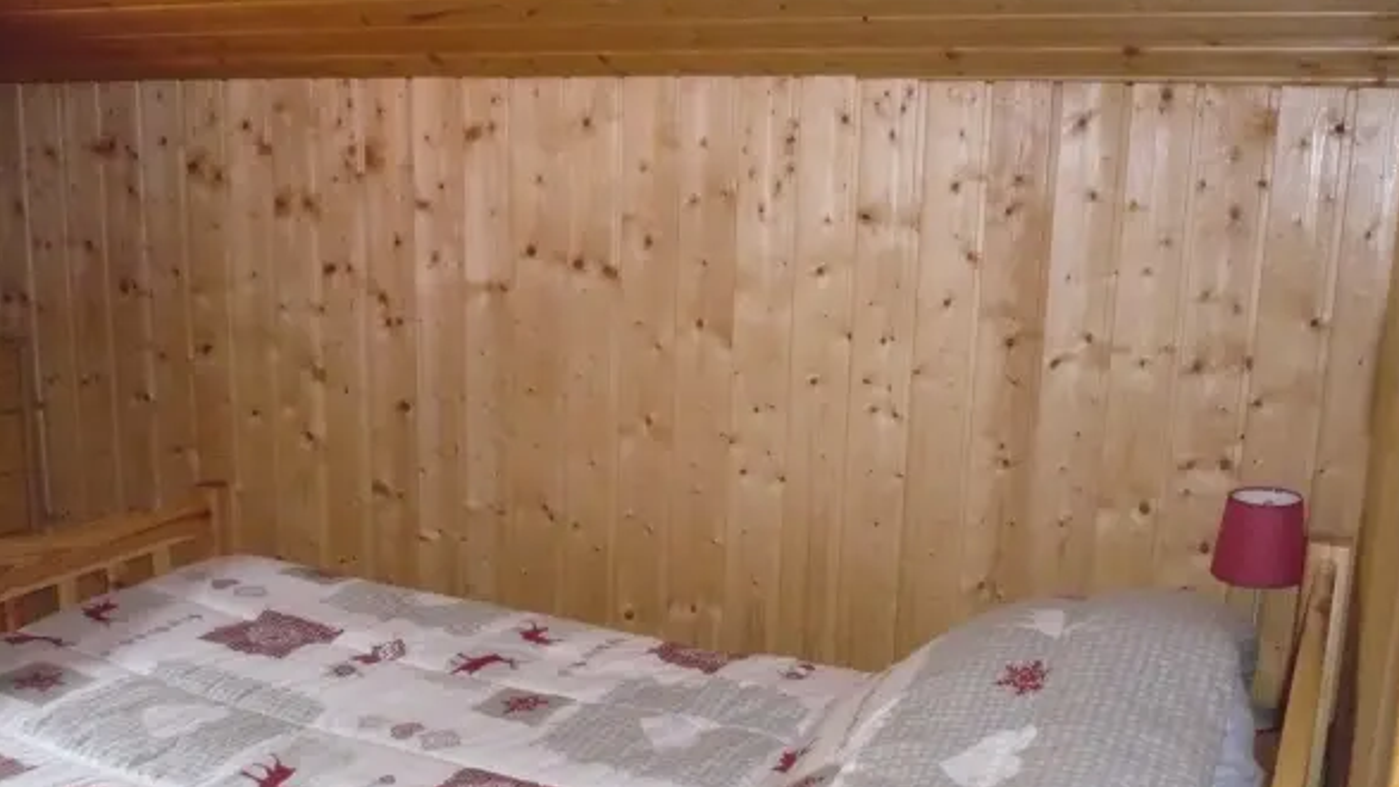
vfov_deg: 30.3
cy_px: 501
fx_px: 1447
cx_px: 710
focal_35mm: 39
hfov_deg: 51.6
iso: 800
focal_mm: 5.8
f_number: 2.8
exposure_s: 1/30
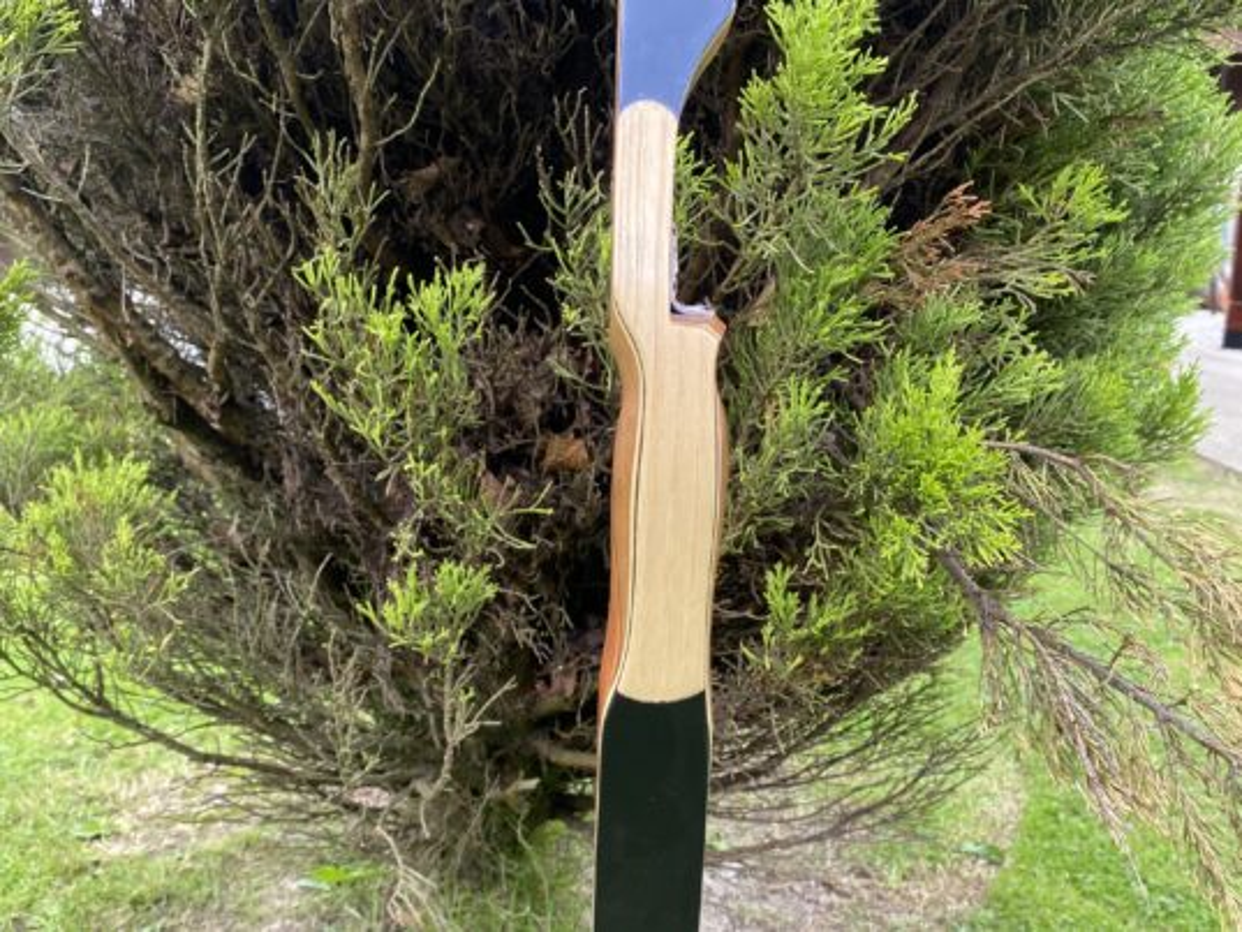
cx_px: 621
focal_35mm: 26
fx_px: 933
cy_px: 466
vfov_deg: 53.1
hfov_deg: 67.3
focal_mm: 4.25
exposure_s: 1/121
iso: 64
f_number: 1.8
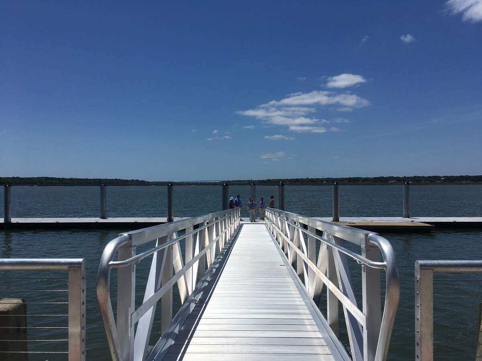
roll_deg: +0.2
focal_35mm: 29
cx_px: 241
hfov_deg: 61.7
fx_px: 404
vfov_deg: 48.2
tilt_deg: -0.3
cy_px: 180
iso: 25
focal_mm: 4.15
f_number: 2.2
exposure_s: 1/5495
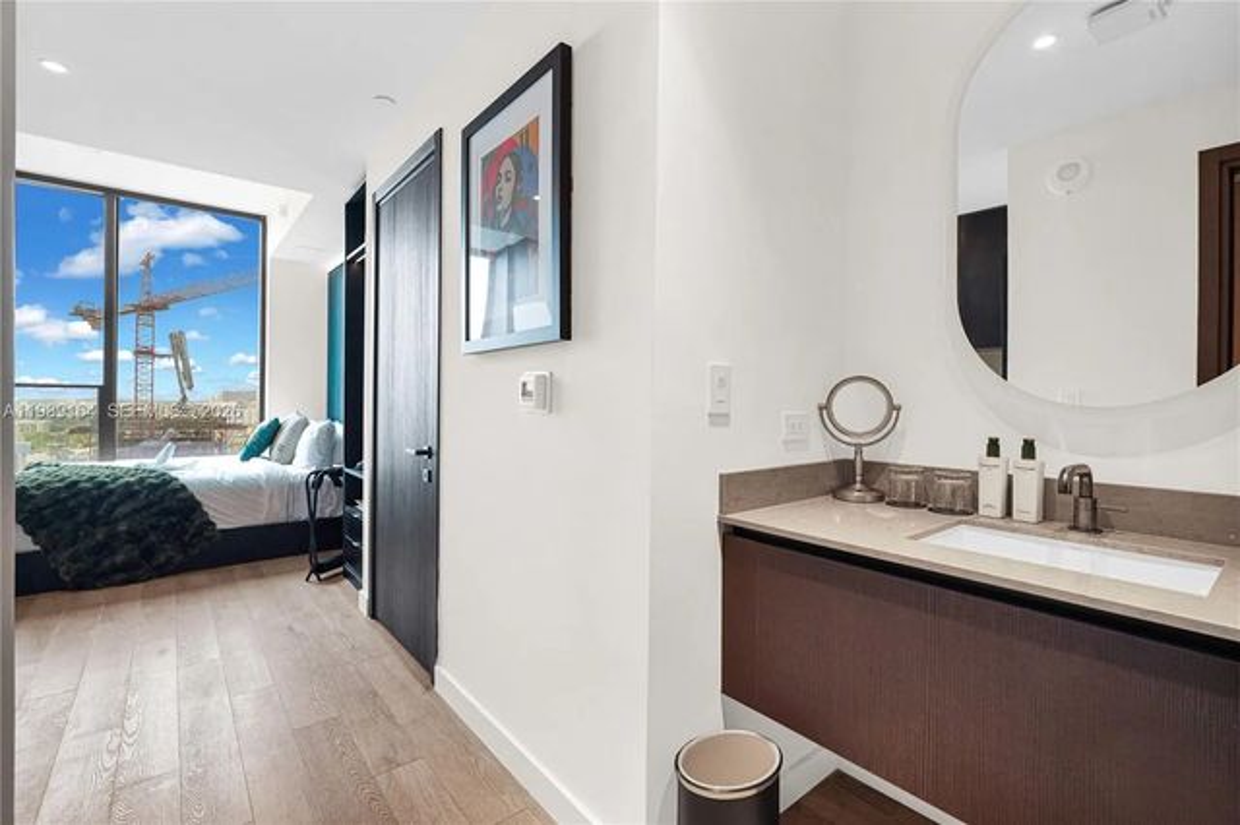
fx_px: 551
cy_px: 412
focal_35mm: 16
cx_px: 620
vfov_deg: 73.7
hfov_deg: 96.8
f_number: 8
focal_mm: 16
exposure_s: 1/30
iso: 400
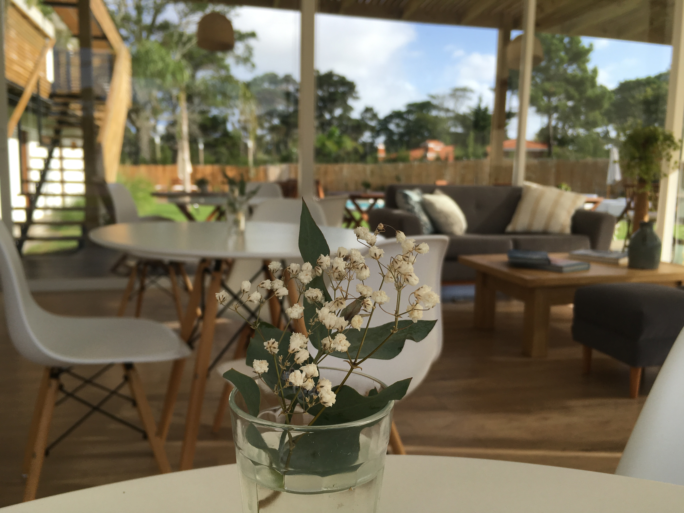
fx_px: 573
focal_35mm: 29
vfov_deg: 48.2
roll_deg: -1.9
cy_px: 256
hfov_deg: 61.7
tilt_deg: -9.5
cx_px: 342
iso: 25
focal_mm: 4.15
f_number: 2.2
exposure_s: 1/785
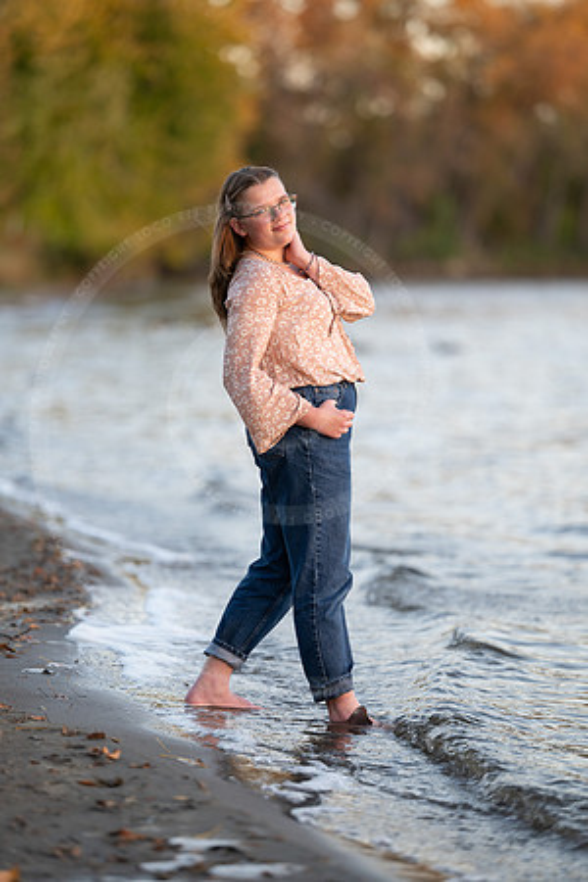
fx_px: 3307
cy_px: 441
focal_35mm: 135
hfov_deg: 10.2
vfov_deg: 15.2
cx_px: 294
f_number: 1.8
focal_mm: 135
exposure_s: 1/800
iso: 400
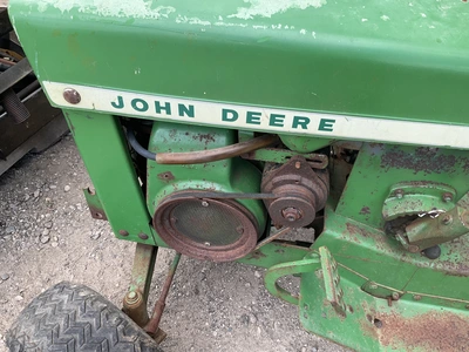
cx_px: 234
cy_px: 176
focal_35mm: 29
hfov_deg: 61.7
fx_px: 393
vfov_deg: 48.2
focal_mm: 3
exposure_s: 1/305
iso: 25
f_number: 1.8
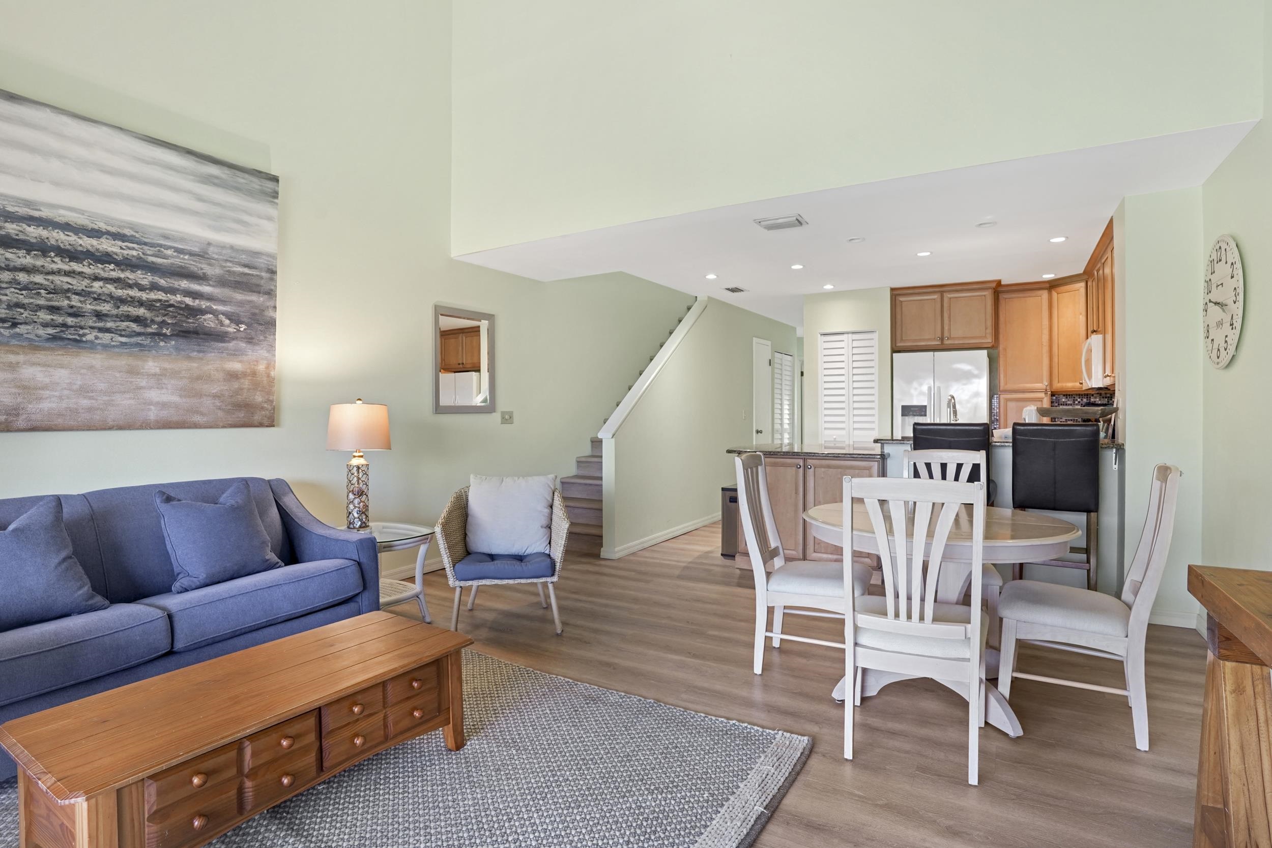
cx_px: 636
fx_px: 601
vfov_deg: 70.4
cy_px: 424
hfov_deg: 93.3
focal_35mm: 17
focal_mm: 17
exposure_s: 1/2.5
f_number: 8
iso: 800
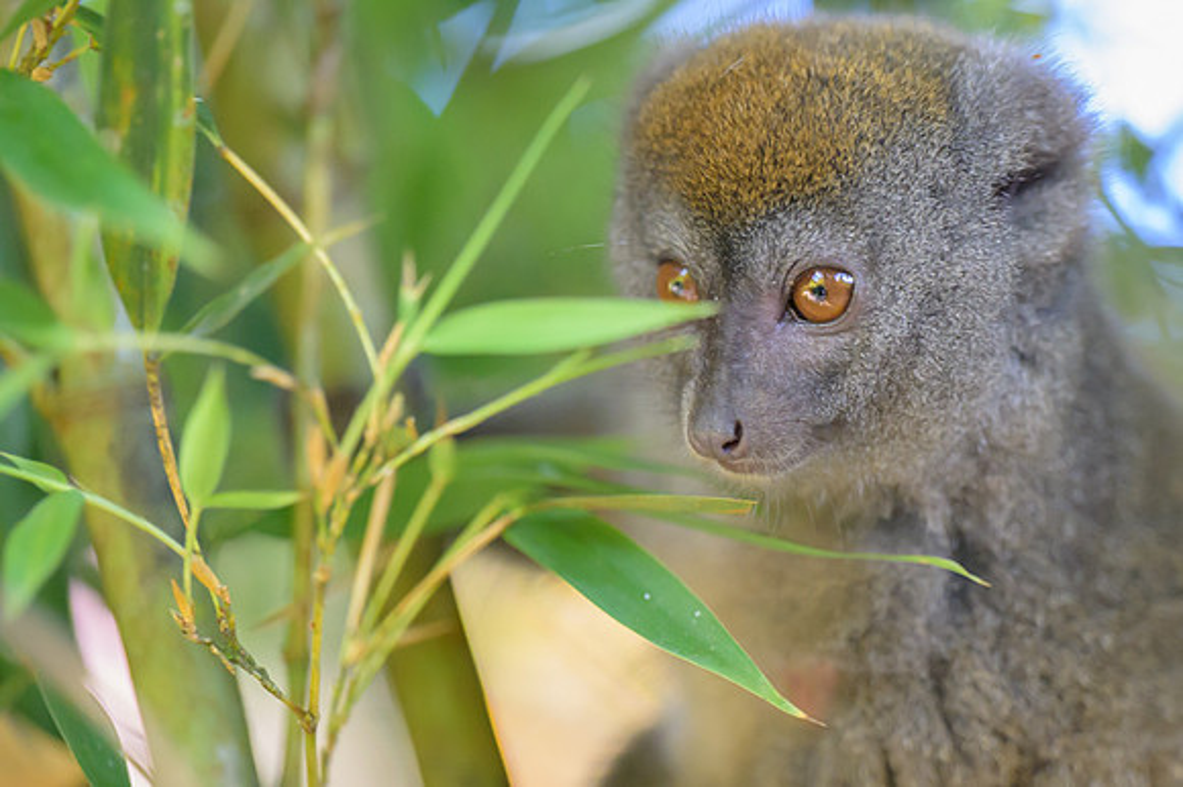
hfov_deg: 8.6
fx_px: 7866
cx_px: 810
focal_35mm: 240
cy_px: 436
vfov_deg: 5.7
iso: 6400
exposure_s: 1/1000
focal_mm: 175
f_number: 2.8
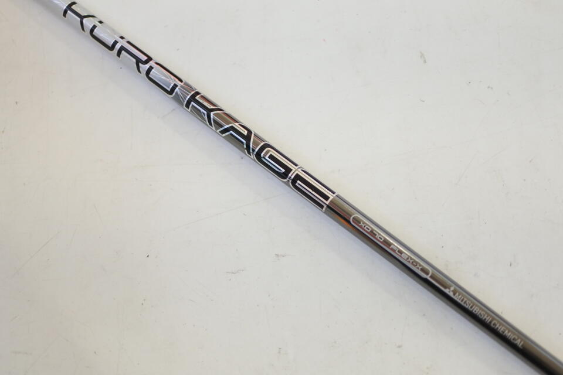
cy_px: 188
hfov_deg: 40.3
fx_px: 766
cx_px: 282
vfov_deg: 27.5
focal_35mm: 49
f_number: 1.8
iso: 400
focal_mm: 18.5
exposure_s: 1/250
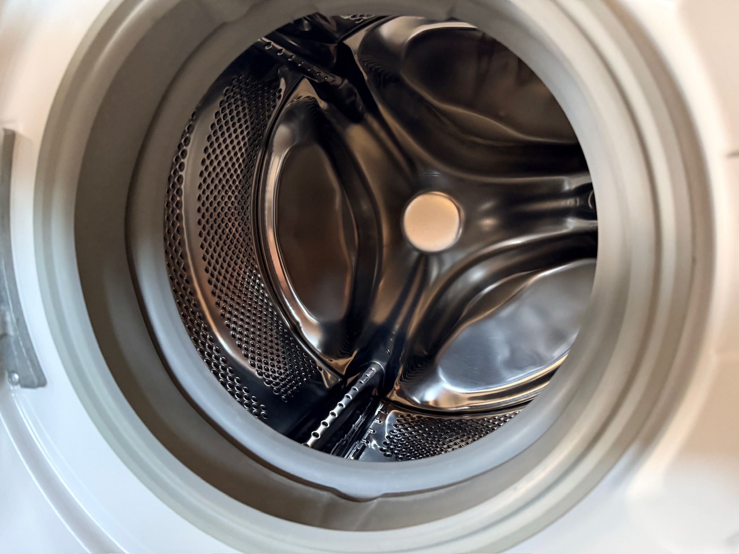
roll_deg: +1.7
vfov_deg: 56.8
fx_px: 512
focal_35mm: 24
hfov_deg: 71.6
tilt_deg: -5.4
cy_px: 277
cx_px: 370
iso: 1000
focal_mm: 6.76
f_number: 1.78
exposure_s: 1/32
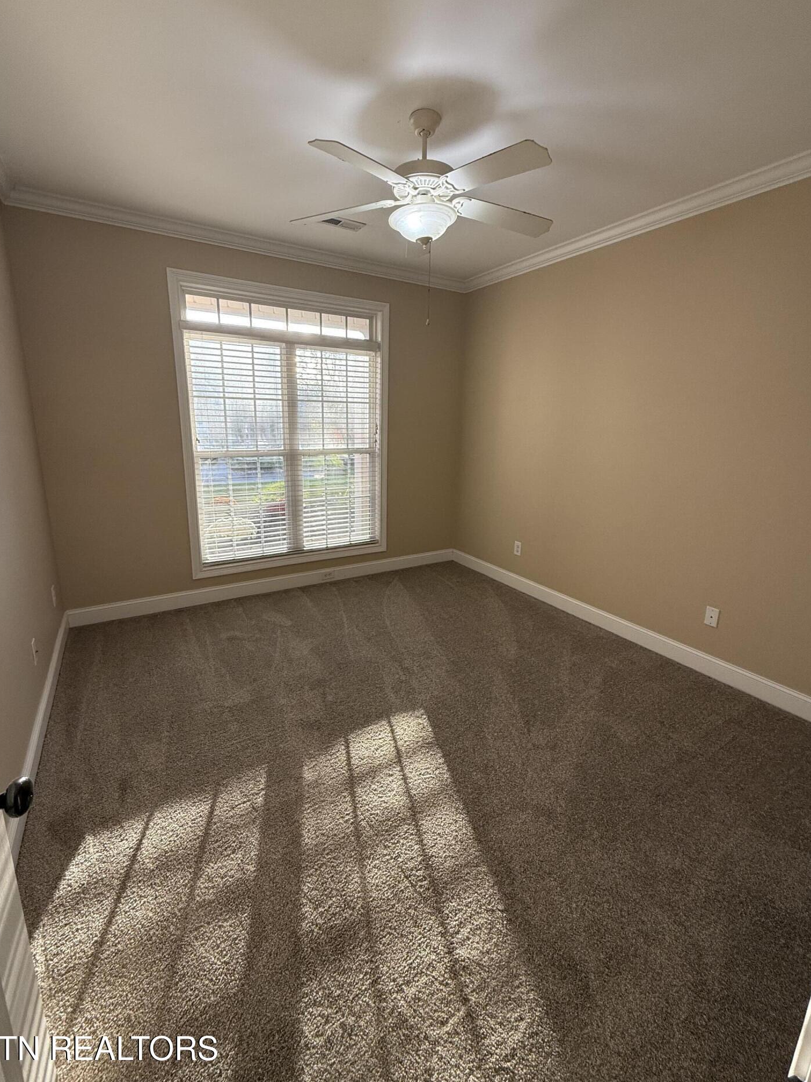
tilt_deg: -10.9
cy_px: 522
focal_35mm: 15
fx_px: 469
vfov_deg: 98.1
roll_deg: -1.1
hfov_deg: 81.7
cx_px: 407
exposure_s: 1/120
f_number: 2.2
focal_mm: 2.22
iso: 64
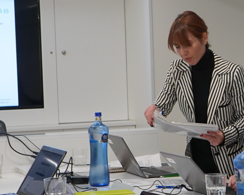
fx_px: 823
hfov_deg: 16.0
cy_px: 128
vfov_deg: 13.5
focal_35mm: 114
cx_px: 318
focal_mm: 29
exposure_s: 1/160
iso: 1000
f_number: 4
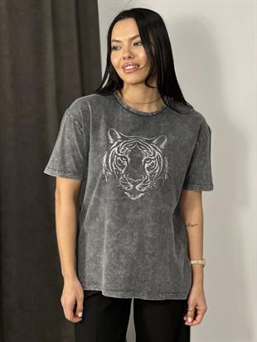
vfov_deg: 25.3
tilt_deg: -8.3
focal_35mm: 77
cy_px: 171
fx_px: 762
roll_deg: +0.4
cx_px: 128
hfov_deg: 19.1
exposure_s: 1/33
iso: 125
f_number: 2.8
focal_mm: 9
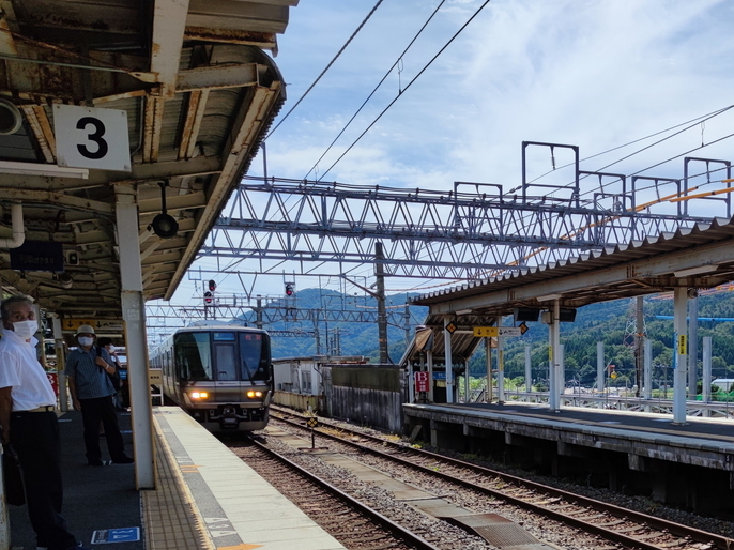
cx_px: 590
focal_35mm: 42
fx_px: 890
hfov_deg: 42.7
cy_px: 475
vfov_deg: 32.9
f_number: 1.69
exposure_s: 1/4196
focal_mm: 6.72
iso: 50
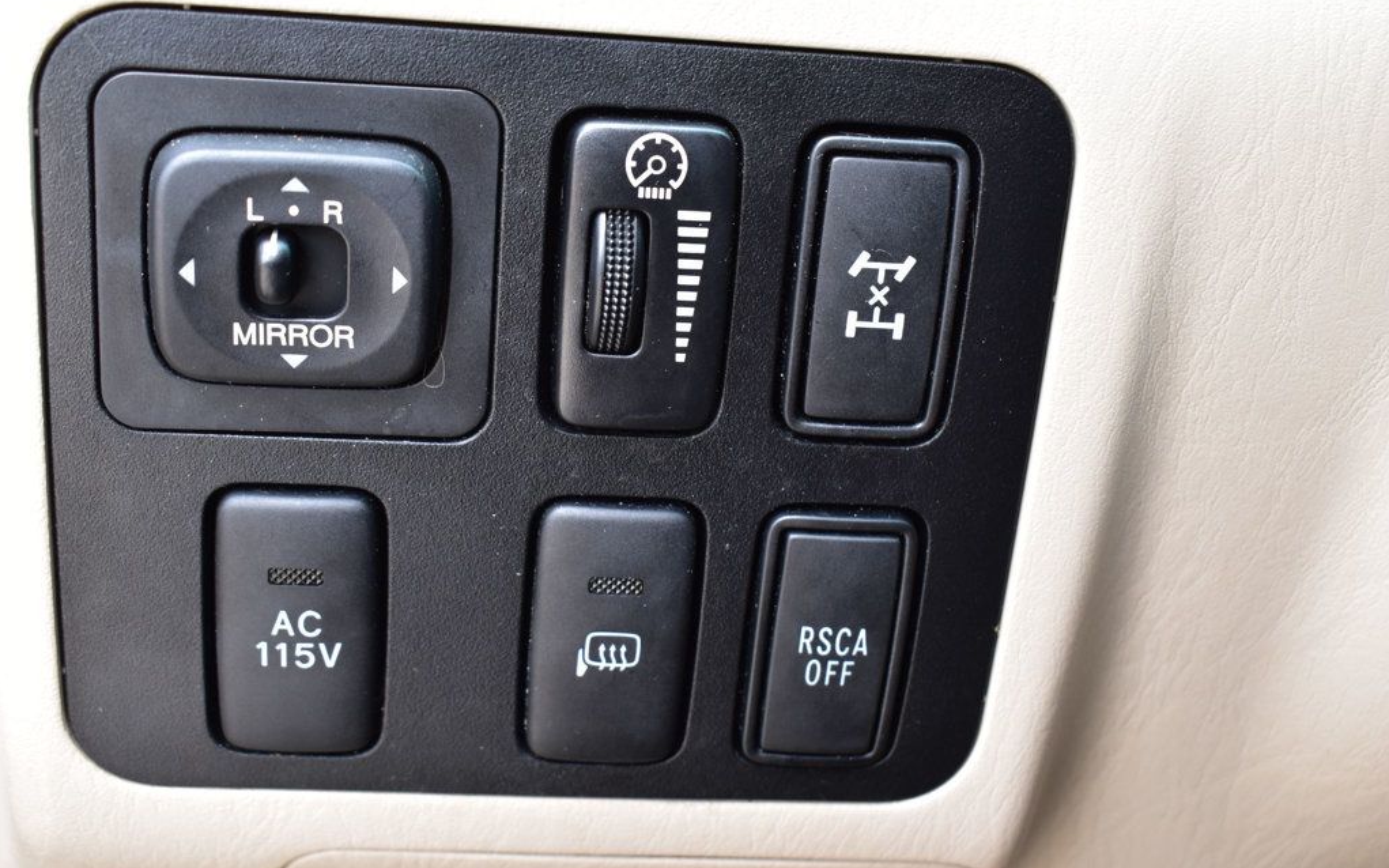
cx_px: 694
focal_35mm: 48
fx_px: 1798
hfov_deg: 42.2
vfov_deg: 27.1
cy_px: 430
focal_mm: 31
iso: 400
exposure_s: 1/25
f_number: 7.1
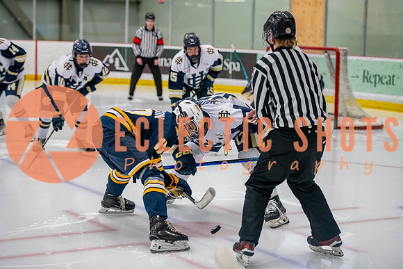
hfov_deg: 22.2
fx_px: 1027
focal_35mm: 92
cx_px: 205
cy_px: 137
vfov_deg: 14.9
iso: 2000
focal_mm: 90
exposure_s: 1/640
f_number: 3.2
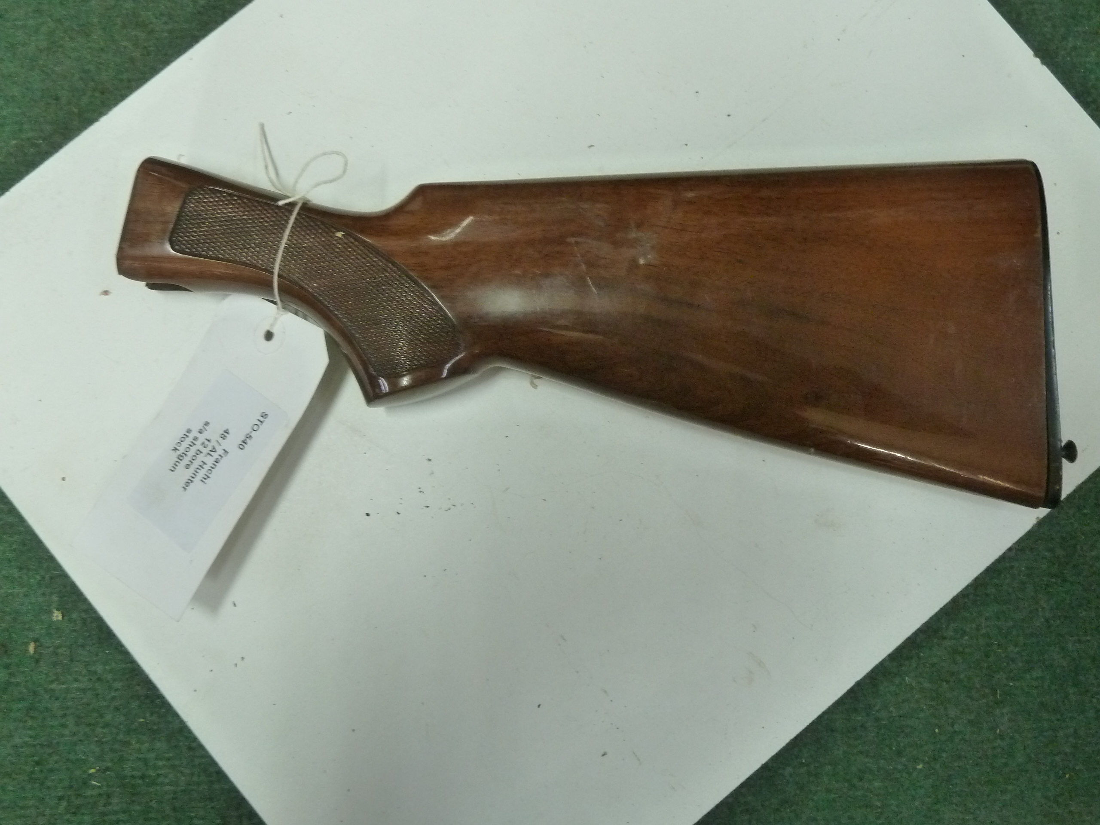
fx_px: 953
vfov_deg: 46.8
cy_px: 412
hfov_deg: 60.0
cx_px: 550
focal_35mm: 30
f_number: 3.4
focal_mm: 5
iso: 400
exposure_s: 1/25
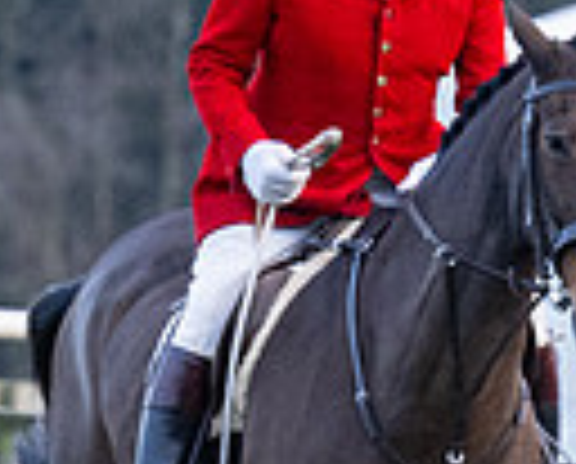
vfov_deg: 1.3
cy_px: 378
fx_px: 21085
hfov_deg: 1.6
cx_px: -729
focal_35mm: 1234
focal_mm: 150
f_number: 4
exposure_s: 1/500
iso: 1250
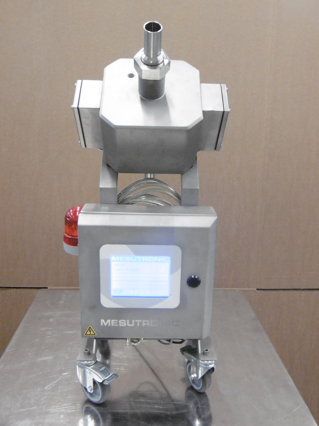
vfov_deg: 56.8
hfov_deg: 44.2
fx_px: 393
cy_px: 213
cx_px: 160
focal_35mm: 32
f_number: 3.5
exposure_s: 1/25
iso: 800
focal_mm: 5.8
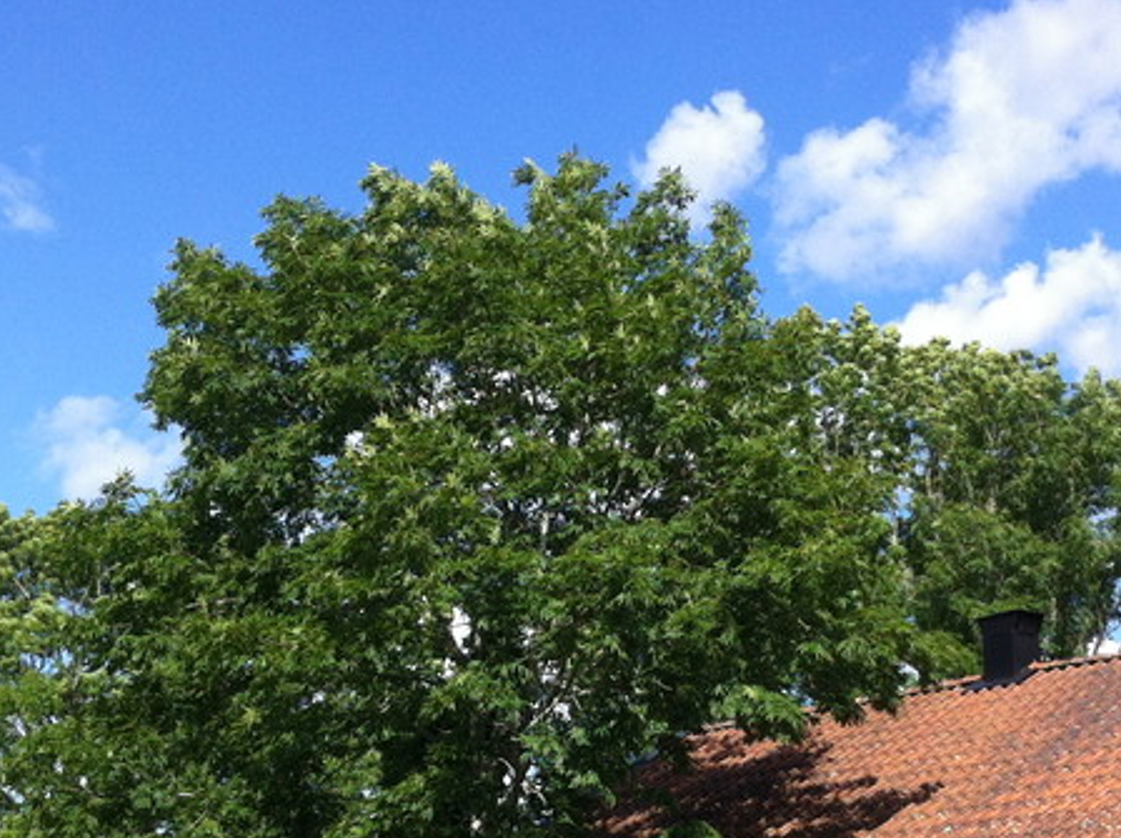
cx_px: 598
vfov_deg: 19.3
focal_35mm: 75
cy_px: 729
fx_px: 2426
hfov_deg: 26.0
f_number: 2.8
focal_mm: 3.85
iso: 80
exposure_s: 1/1046
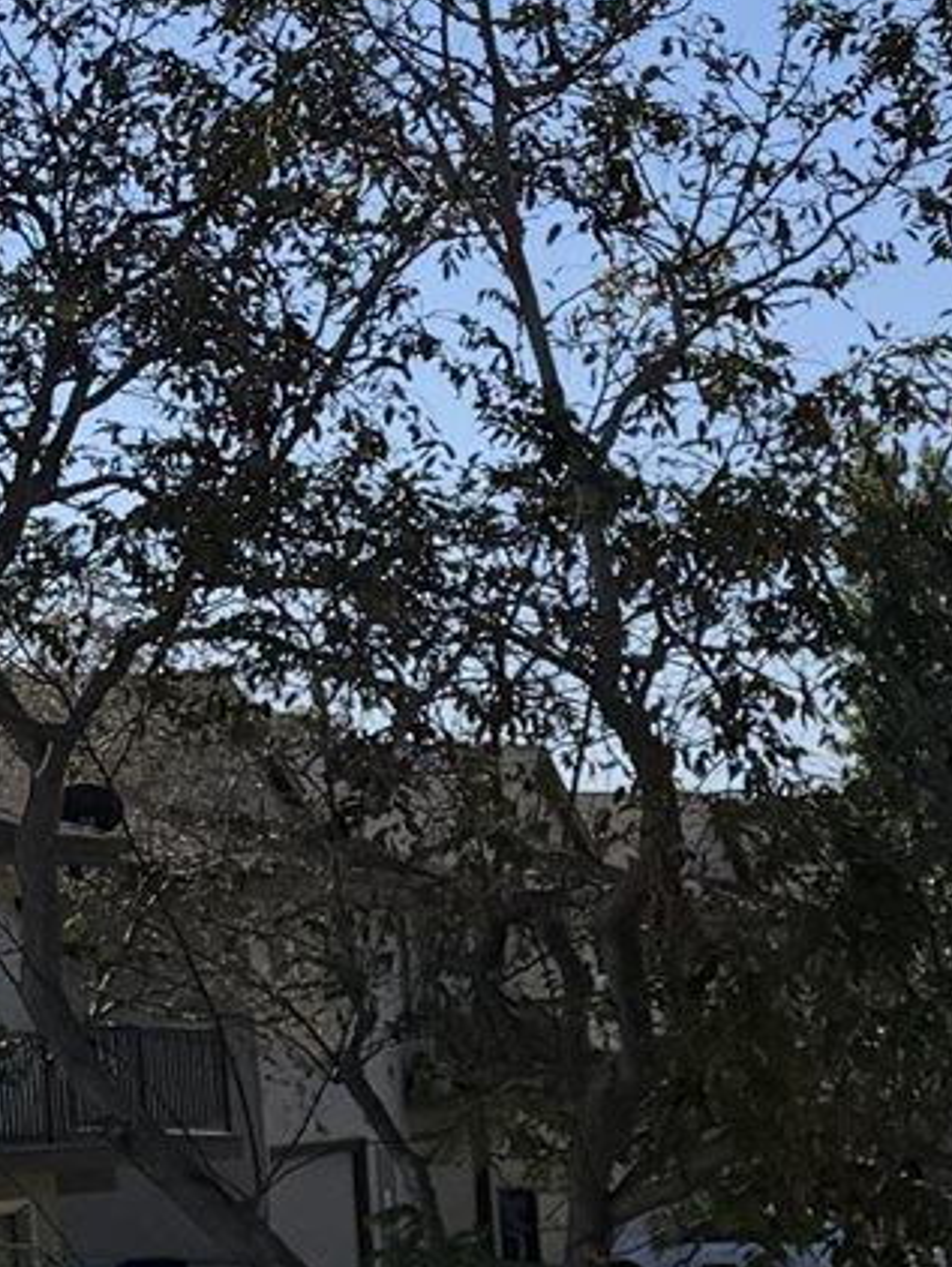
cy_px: 2306
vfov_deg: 13.5
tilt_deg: -14.6
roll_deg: +0.4
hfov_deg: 10.7
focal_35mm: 131
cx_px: 1601
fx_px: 4799
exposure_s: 1/8130
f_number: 1.78
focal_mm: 6.76
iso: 80
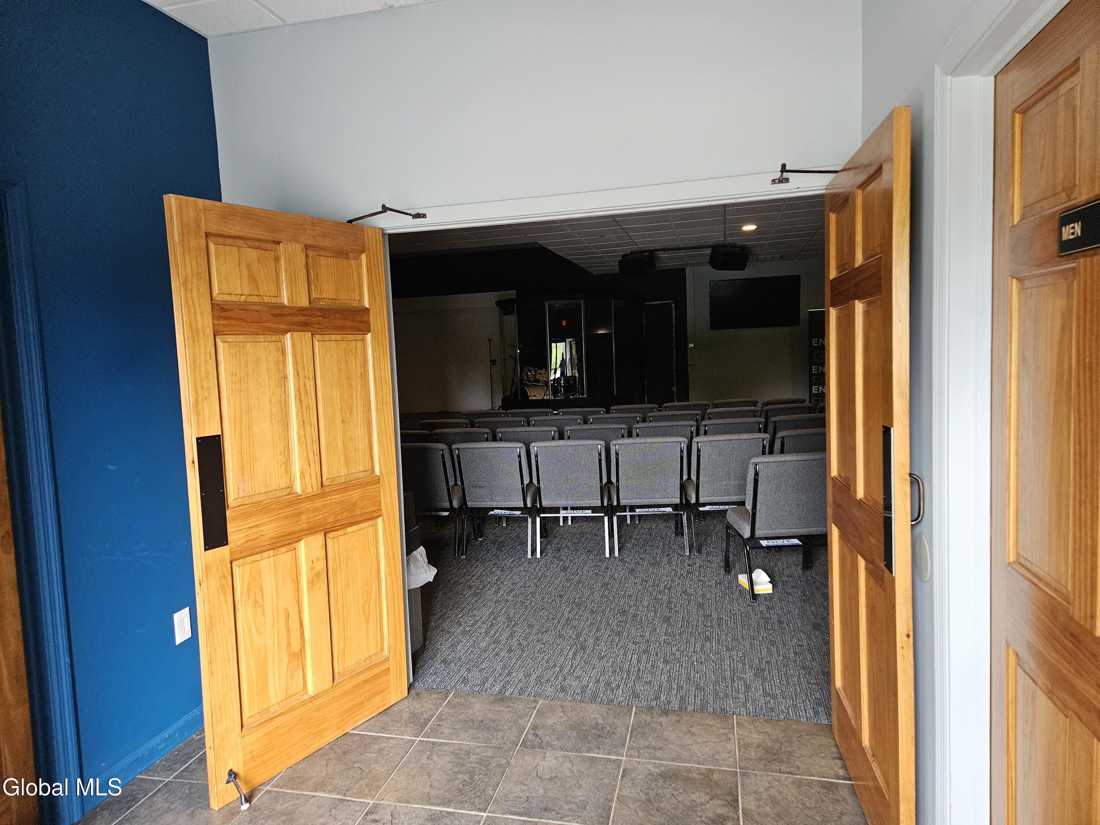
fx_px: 731
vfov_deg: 58.9
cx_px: 550
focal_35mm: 23
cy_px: 412
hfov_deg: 73.9
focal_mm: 5.4
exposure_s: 1/240
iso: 640
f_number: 1.8
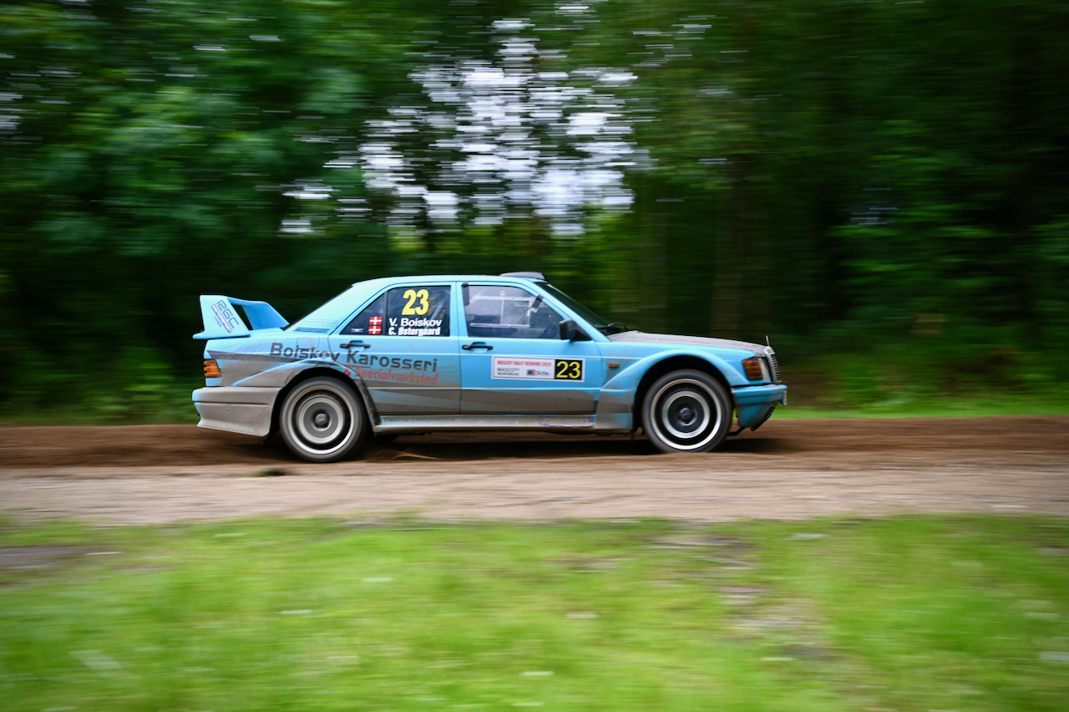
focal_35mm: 50
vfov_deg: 27.0
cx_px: 534
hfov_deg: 39.6
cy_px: 356
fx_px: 1484
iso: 100
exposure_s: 1/50
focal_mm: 50
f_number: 8
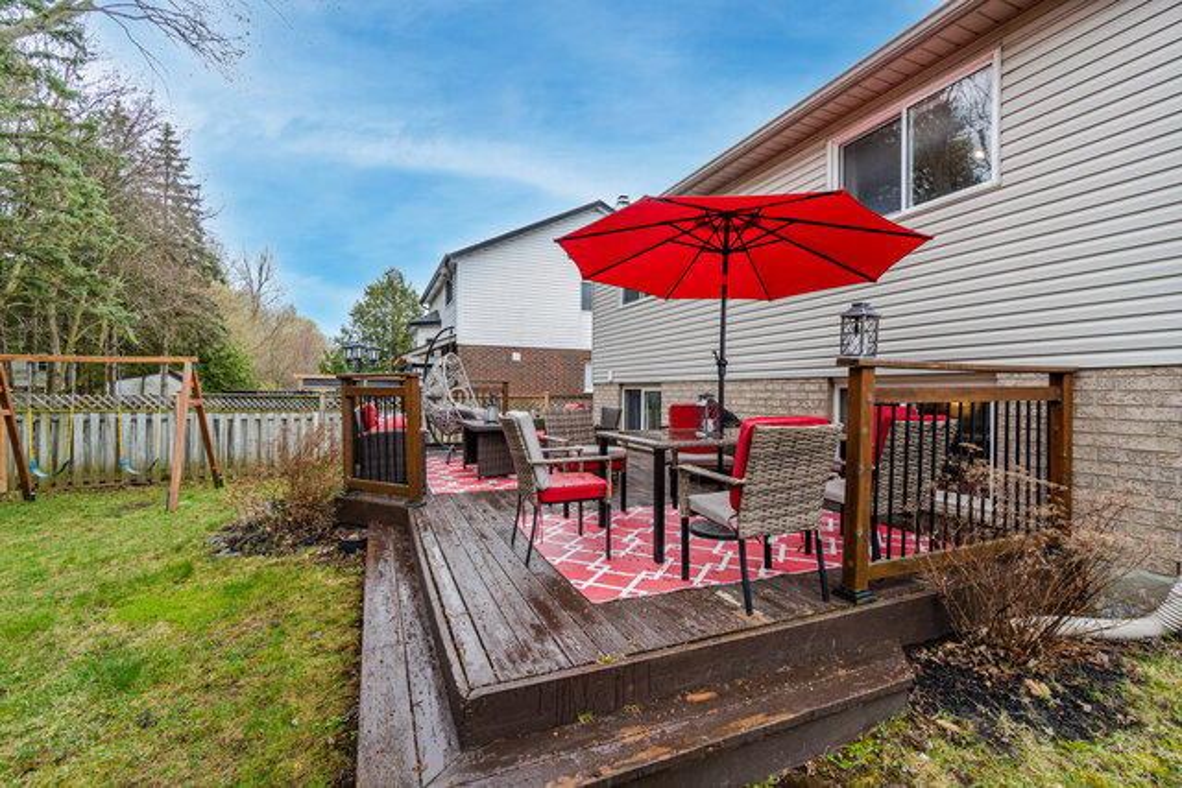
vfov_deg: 77.4
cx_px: 591
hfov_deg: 100.4
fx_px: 493
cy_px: 394
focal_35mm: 15
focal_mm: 10
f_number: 7.1
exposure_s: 1/20
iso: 50
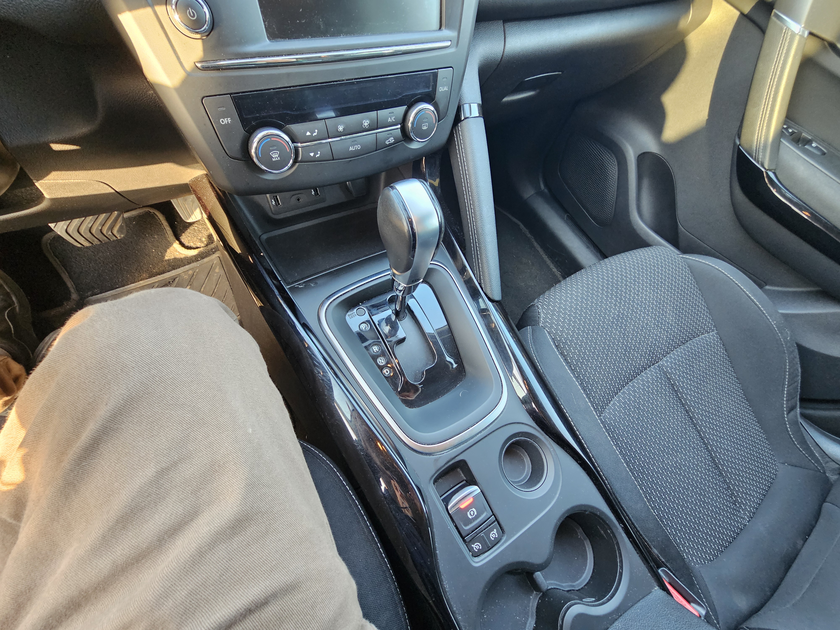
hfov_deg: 106.2
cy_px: 315
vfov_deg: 89.9
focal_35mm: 13
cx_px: 420
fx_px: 315
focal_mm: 2.2
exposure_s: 1/50
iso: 320
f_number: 2.2
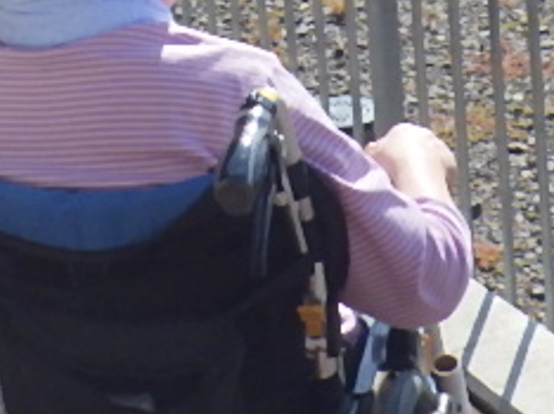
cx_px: 107
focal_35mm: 149
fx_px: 2382
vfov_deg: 9.4
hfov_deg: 13.2
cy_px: -381
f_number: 4.6
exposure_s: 1/1000
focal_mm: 6.1
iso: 250
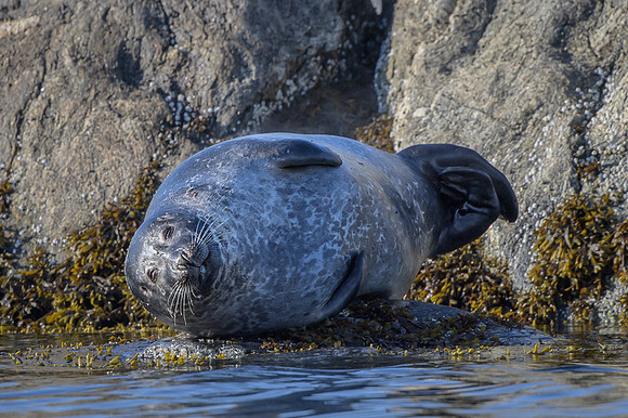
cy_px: 291
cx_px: 159
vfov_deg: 1.6
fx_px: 15157
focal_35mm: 869
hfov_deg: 2.4
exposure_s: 1/1000
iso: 500
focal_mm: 560
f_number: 9
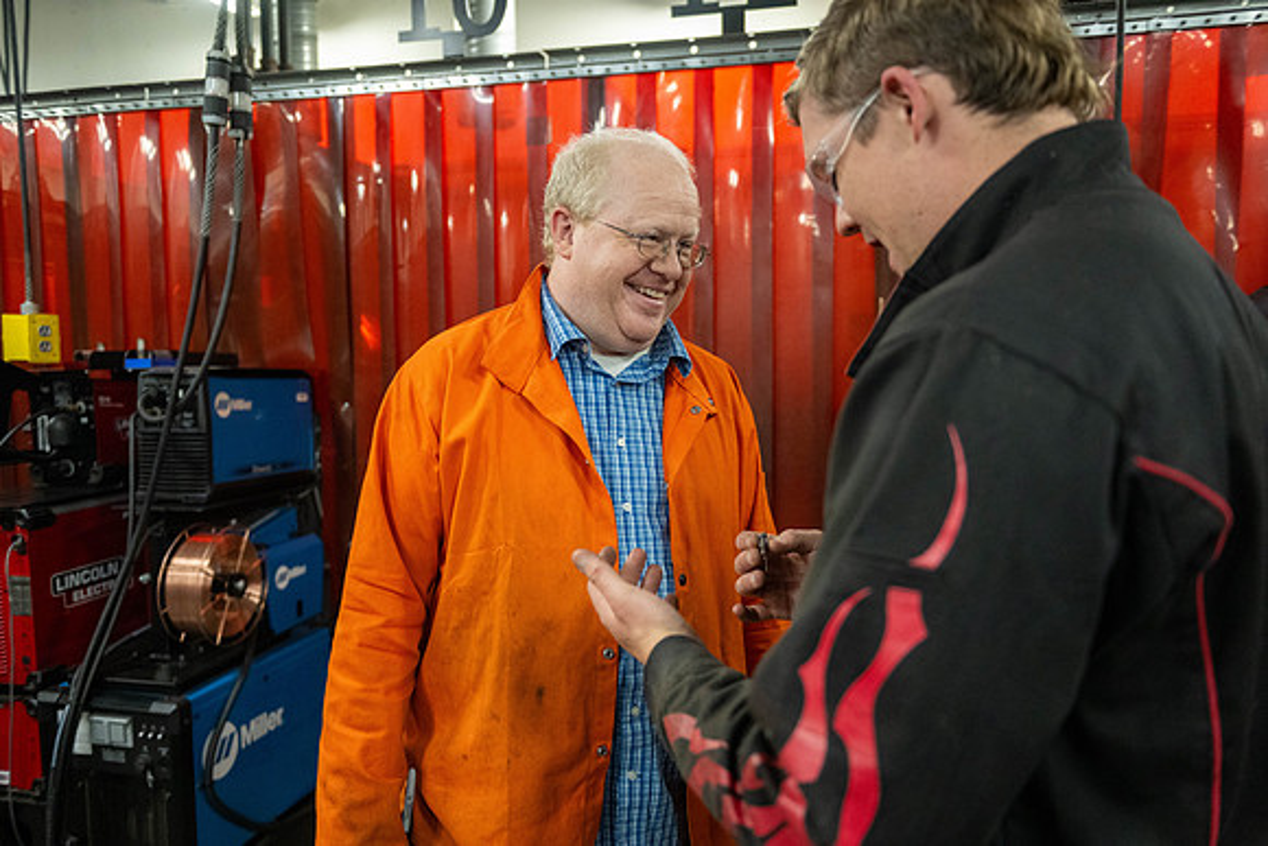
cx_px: 634
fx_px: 986
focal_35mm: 28
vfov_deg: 46.4
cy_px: 423
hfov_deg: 65.5
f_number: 2.8
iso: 2500
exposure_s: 1/640
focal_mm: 28
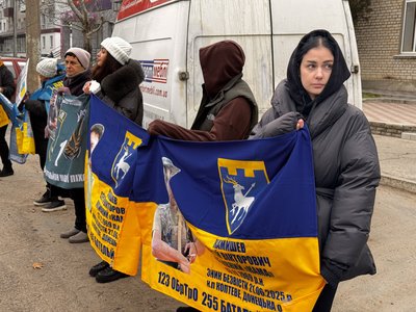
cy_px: 156
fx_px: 577
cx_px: 208
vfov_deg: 30.3
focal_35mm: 48
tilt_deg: -8.9
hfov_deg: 39.7
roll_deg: -2.5
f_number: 1.78
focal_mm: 6.76
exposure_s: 1/112
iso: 100
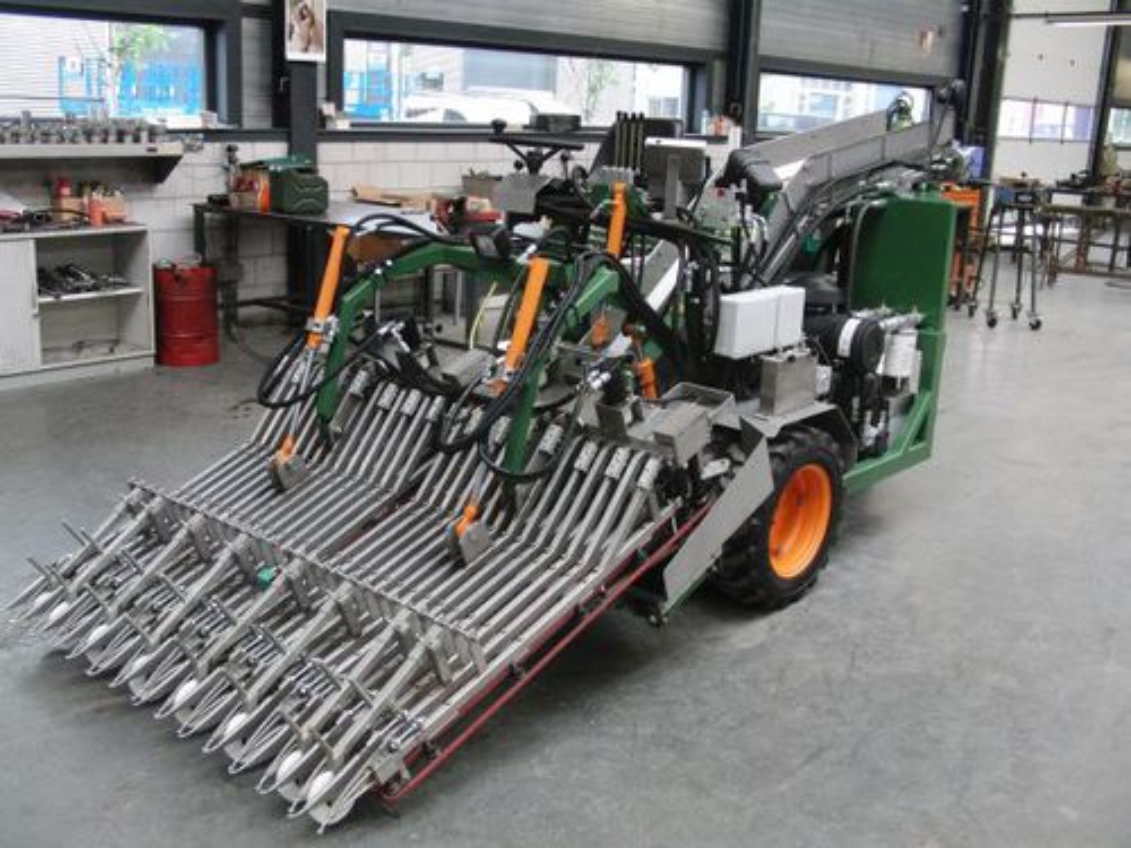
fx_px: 1209
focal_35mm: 37
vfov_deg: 38.7
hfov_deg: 50.1
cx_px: 566
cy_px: 424
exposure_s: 1/80
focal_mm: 6.42
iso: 320
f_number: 3.6
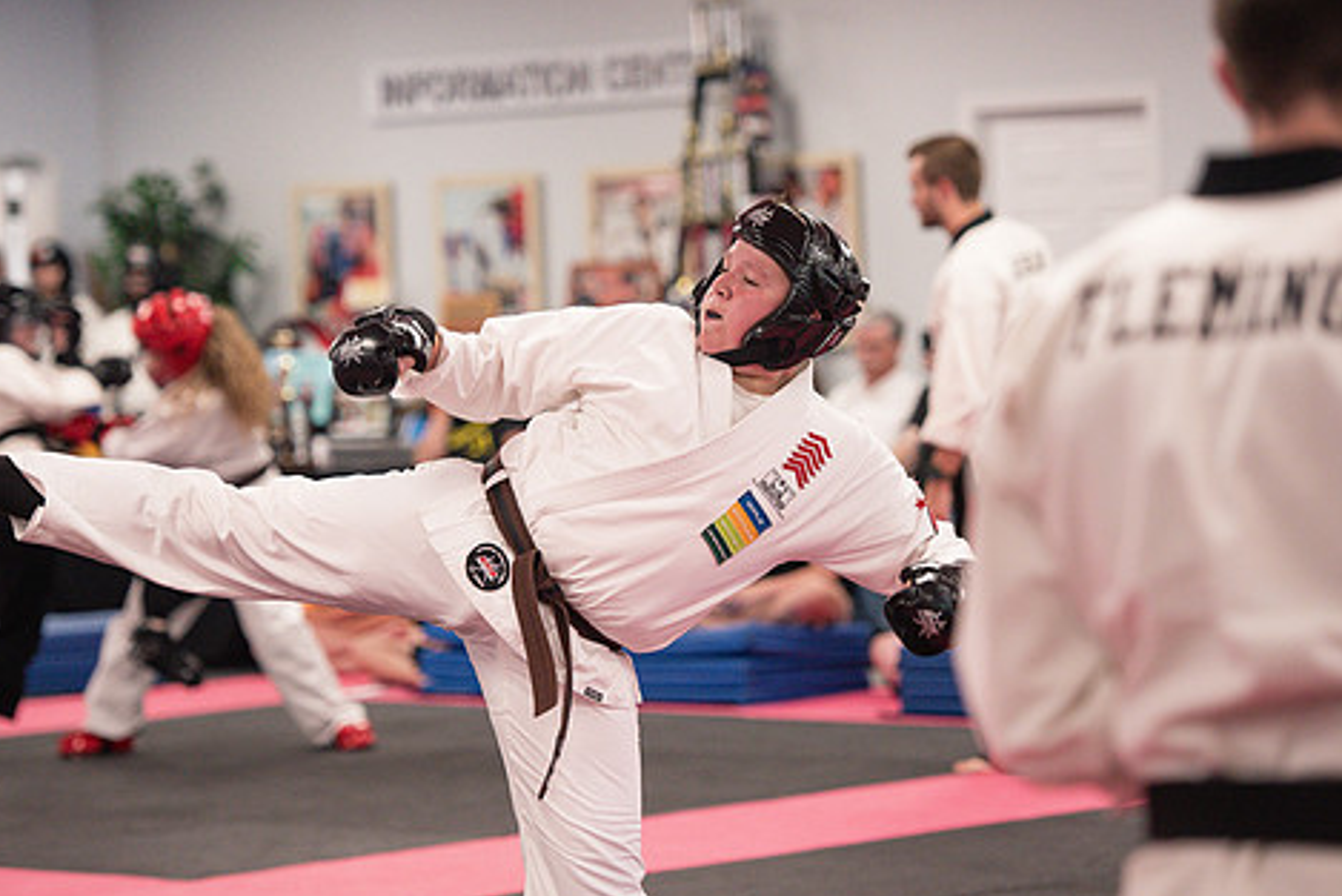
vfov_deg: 9.1
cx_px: 601
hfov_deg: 13.6
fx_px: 5630
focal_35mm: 151
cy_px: 414
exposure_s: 1/400
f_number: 2.8
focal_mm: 122
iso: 1600
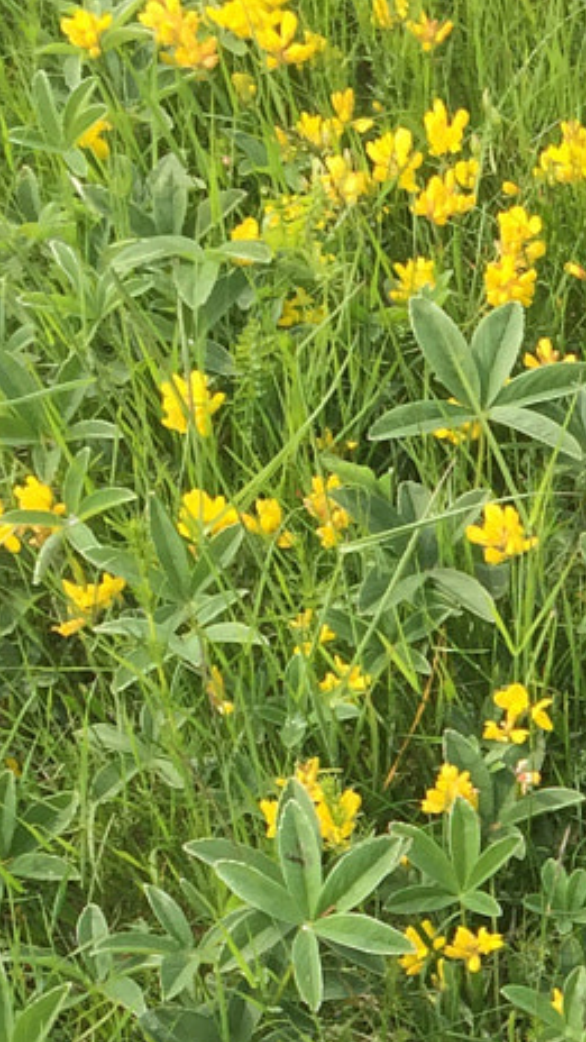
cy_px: 1289
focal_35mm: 109
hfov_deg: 10.5
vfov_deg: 18.5
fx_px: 3011
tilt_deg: -54.8
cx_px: 999
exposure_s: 1/590
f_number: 2.2
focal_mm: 4.15
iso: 32
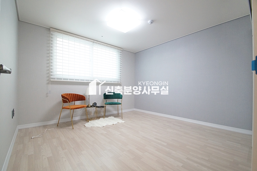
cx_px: 128
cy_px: 86
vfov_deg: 77.2
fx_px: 107
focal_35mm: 15
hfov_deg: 100.4
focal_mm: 10
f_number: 5
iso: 1600
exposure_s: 1/100
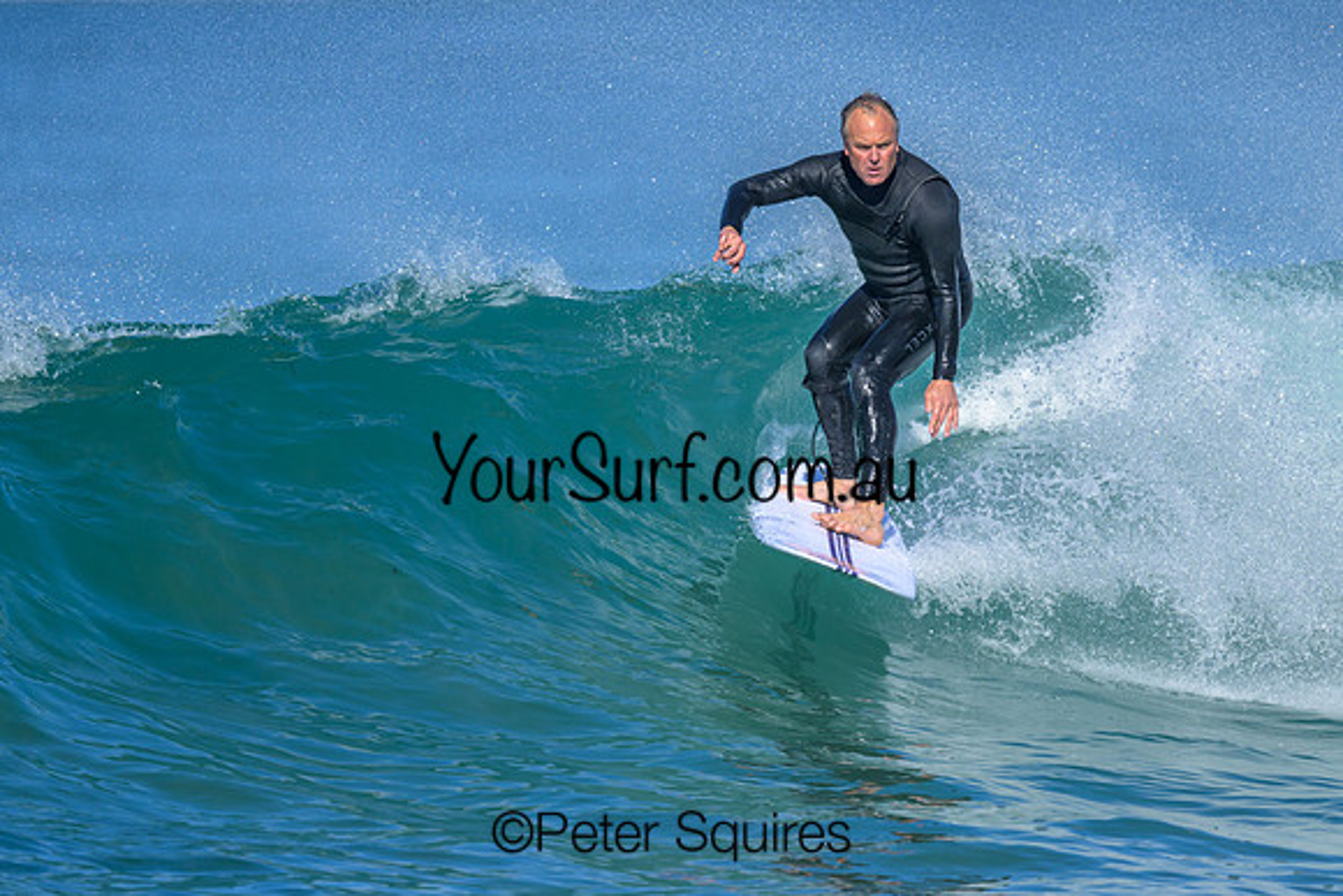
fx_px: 38816
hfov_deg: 2.0
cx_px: 576
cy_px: 524
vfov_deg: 1.3
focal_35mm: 1040
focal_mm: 800
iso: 320
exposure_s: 1/2000
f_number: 6.3
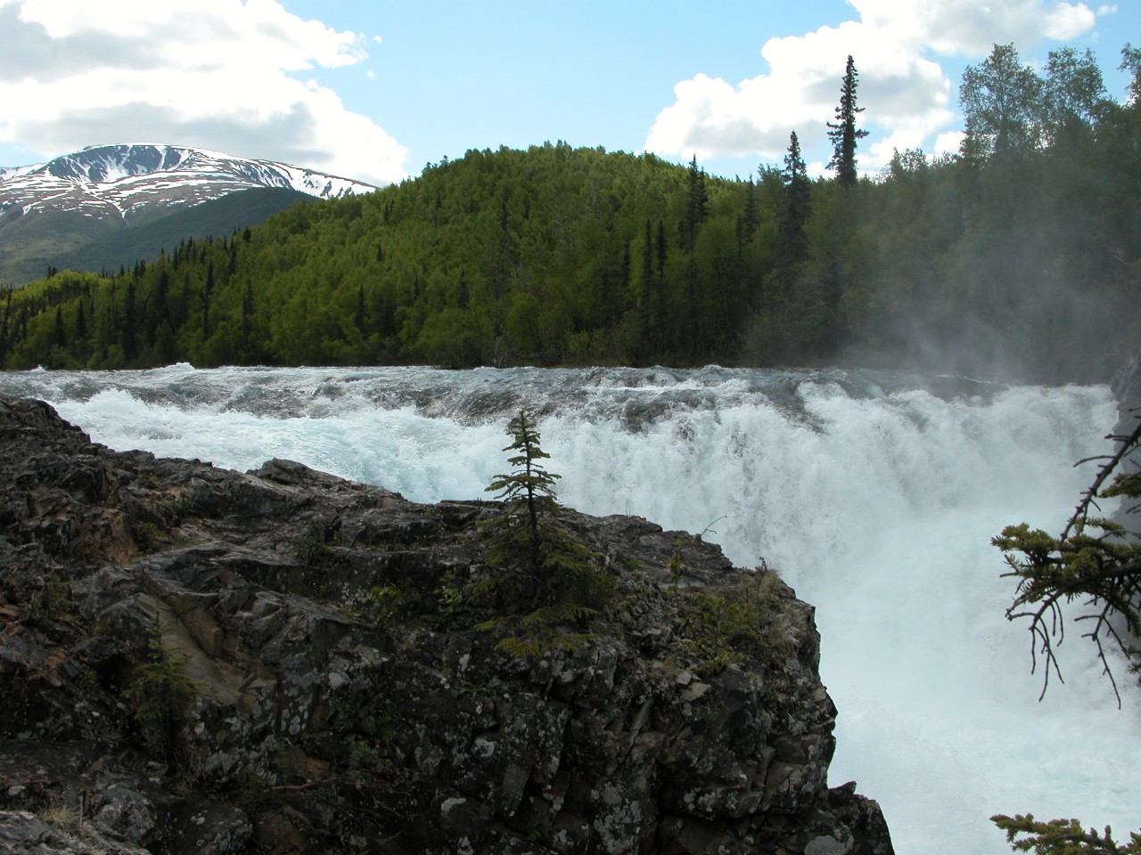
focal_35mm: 35
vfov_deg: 40.7
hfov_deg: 52.6
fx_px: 1154
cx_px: 570
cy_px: 428
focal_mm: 8.9
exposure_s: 1/329
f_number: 6.3
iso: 100
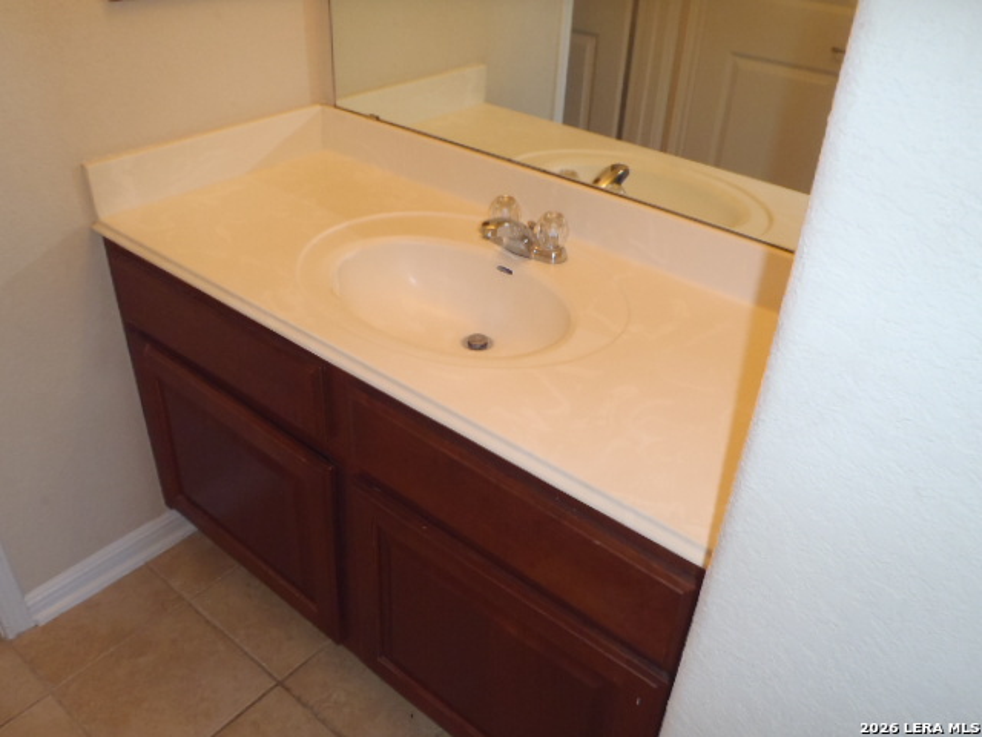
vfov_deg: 49.7
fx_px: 794
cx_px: 491
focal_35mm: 28
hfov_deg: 63.4
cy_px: 368
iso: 250
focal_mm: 5
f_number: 3.9
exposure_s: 1/30
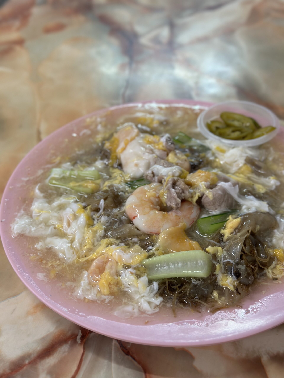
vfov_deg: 39.7
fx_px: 525
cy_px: 189
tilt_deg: -45.5
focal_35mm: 48
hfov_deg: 30.3
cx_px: 142
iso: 200
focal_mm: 6.86
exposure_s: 1/50
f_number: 1.78
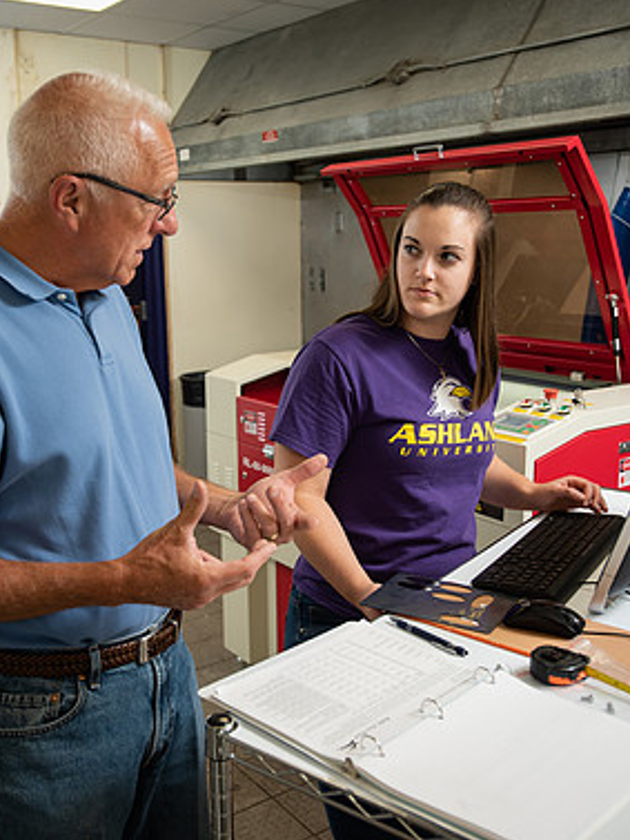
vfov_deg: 50.1
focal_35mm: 37
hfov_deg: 38.6
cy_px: 416
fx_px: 897
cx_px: 280
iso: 400
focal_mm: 25
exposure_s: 1/200
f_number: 4
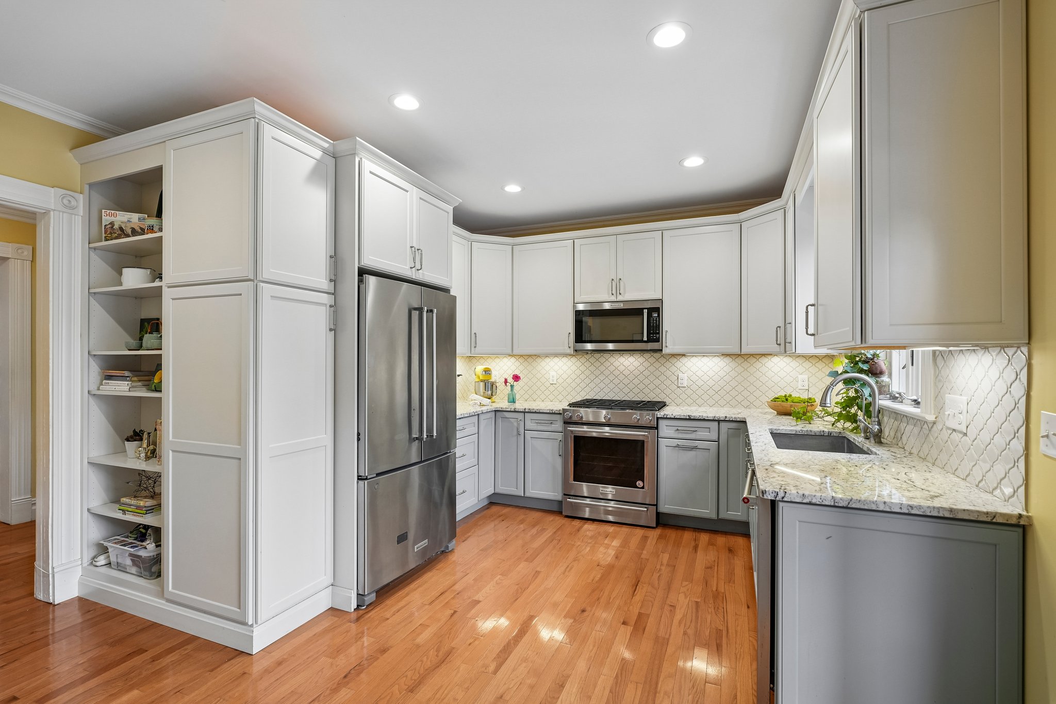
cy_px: 352
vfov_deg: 73.7
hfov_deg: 96.7
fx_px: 469
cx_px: 528
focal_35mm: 16
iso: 400
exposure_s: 1/30
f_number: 5.6
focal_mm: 16
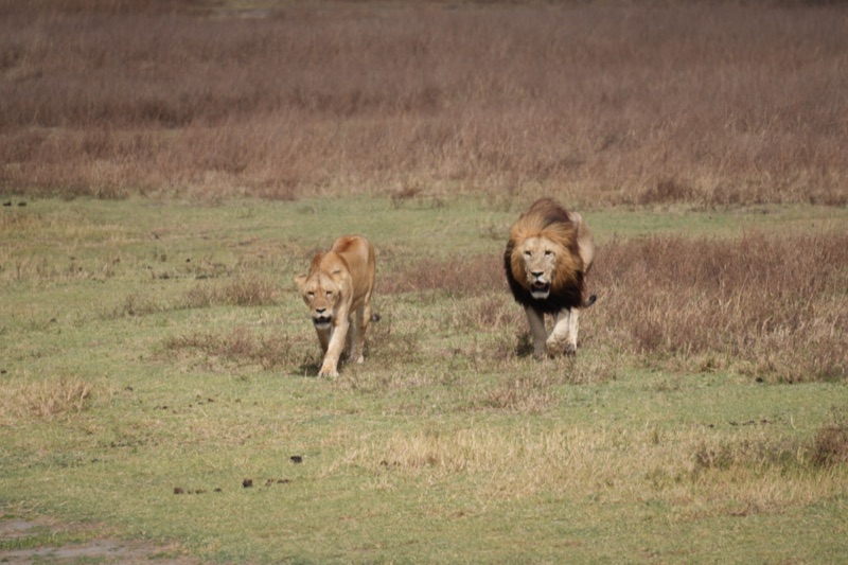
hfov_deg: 3.9
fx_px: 12363
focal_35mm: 525
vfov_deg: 2.6
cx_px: 424
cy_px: 282
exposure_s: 1/640
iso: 100
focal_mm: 350
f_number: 7.1
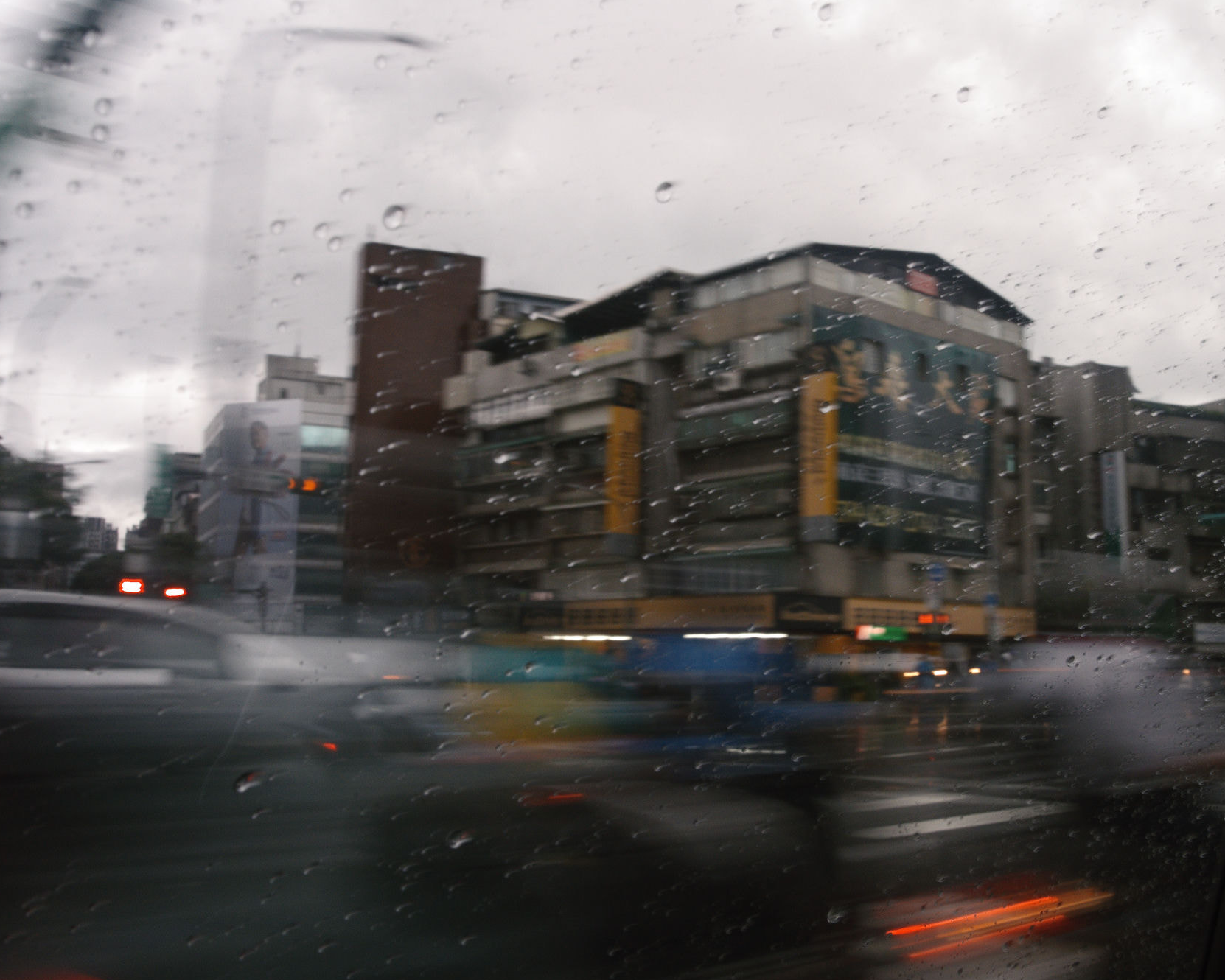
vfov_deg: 40.1
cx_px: 744
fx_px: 1342
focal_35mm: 37
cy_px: 484
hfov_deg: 48.7
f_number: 22
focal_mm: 32
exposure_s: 1/6
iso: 2000
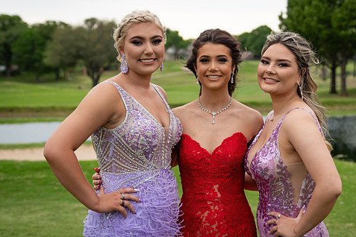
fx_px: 761
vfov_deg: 17.7
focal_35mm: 77
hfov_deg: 26.3
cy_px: 109
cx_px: 198
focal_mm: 40
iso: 250
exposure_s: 1/640
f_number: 2.8
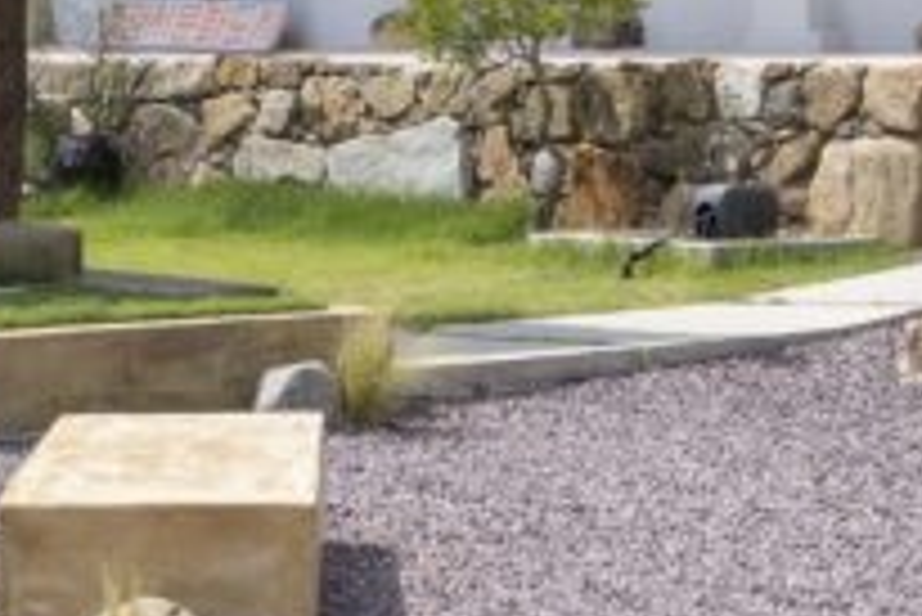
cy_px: -169
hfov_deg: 12.1
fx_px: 4357
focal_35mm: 170
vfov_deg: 8.0
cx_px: 436
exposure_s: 1/125
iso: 100
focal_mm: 34
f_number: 10
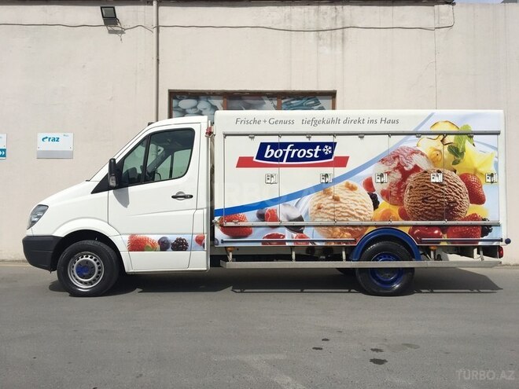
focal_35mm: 29
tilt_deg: +2.5
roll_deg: -0.7
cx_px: 260
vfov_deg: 48.2
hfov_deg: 61.7
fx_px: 435
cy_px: 194
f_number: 2.2
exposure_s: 1/3205
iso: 25
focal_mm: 4.15
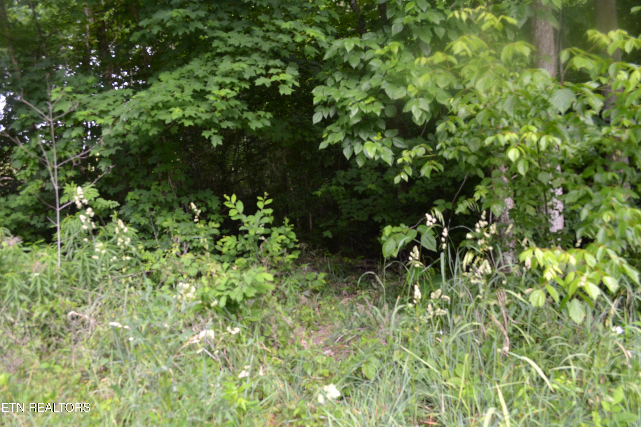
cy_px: 214
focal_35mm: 27
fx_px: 481
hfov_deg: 67.4
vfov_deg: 47.9
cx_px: 320
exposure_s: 1/125
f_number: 5.6
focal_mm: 18
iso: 360
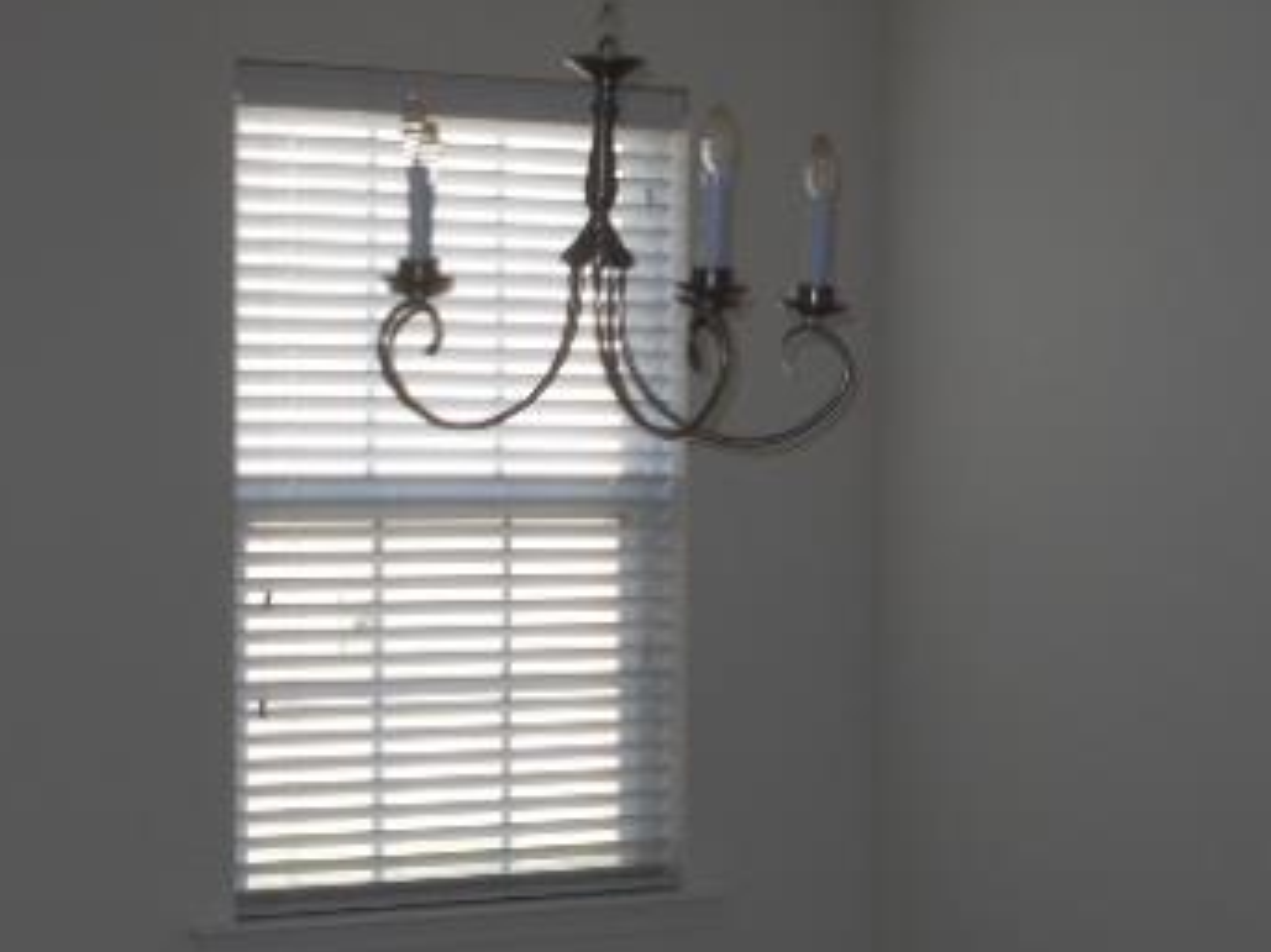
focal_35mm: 84
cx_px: 515
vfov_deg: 17.6
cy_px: 545
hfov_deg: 23.3
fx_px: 3083
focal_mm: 8.1
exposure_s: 1/30
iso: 160
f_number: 4.6
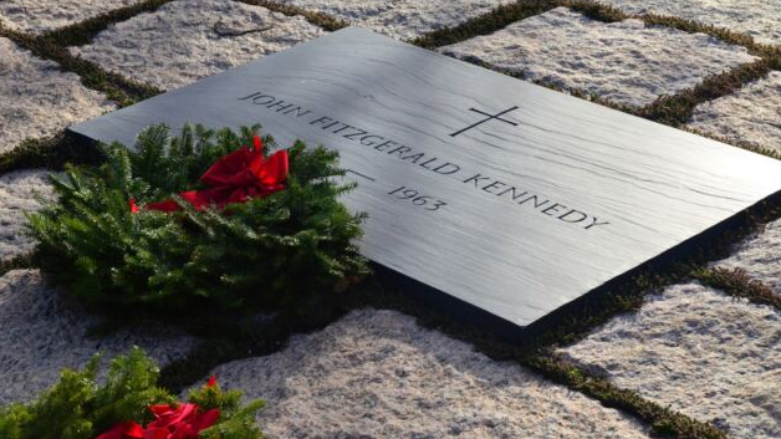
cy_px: 180
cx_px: 384
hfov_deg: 25.6
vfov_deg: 14.5
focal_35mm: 83
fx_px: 1719
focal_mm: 52
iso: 1600
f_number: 11
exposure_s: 1/1000
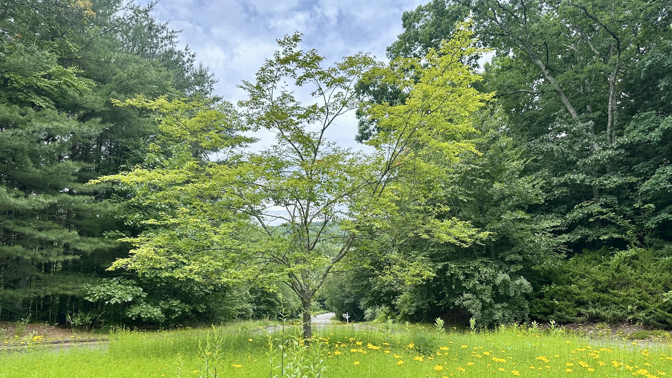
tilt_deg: +6.4
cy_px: 242
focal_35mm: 27
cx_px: 341
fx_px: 481
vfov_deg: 42.5
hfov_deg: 69.9
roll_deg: -0.2
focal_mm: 6.86
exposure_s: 1/1256
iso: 80
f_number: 1.78
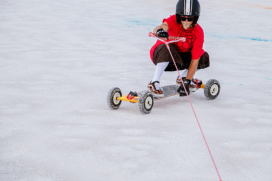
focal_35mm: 113
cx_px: 147
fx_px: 853
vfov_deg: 12.1
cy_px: 84
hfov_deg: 18.1
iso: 400
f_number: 5.6
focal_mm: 98
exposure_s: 1/1600
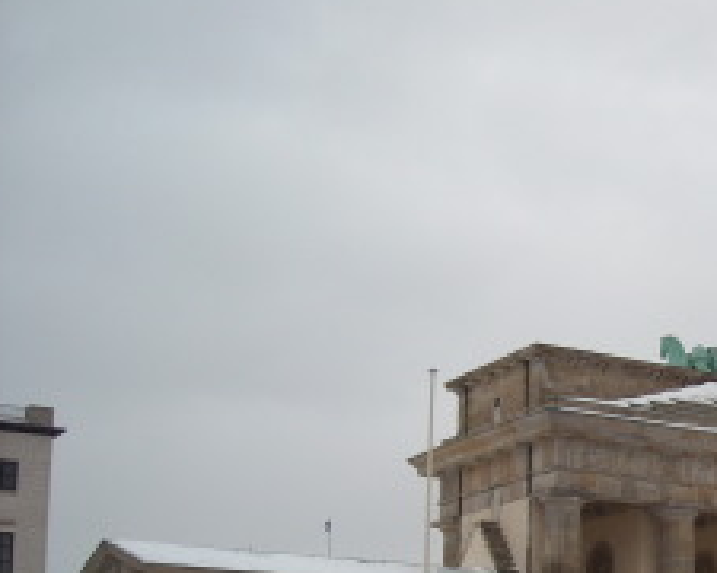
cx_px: 781
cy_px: 527
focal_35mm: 76
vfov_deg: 19.7
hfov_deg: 23.6
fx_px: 1613
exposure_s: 1/419
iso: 64
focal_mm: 5.7
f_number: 2.8
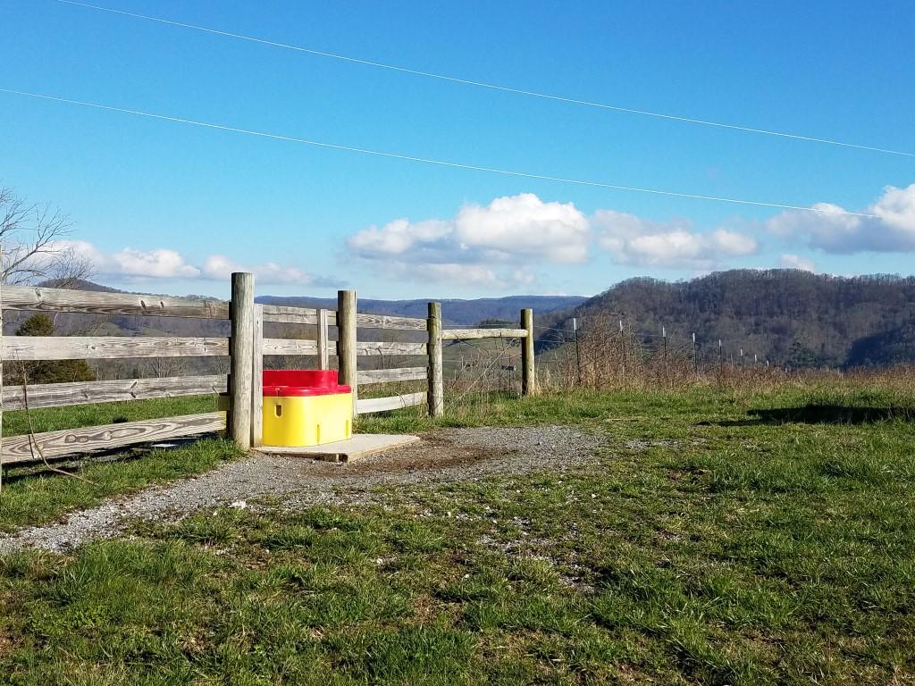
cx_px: 458
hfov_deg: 67.3
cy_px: 343
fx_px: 687
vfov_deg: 53.1
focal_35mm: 26
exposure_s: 1/2264
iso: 40
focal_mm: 4.2
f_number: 1.7
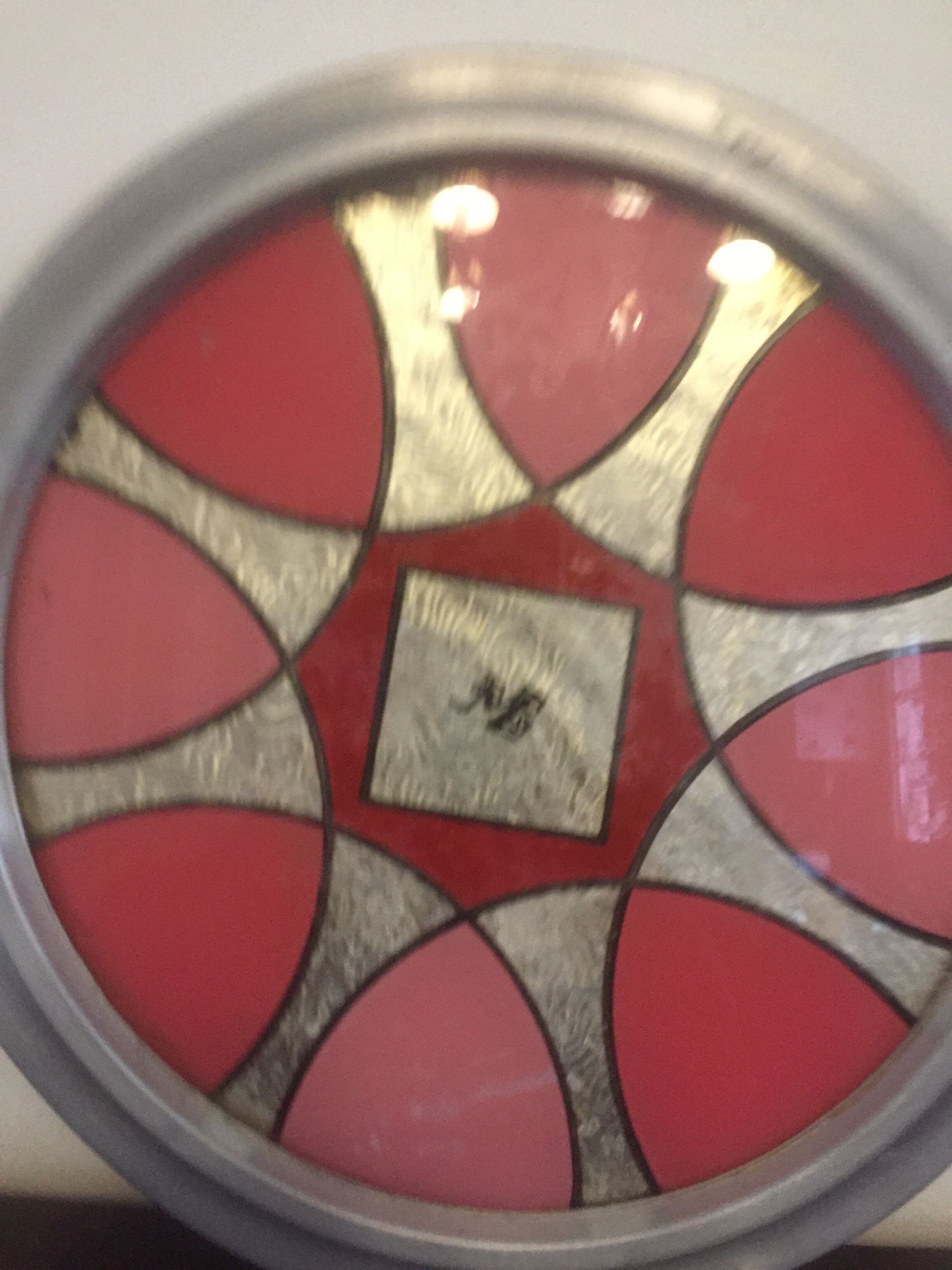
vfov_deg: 61.7
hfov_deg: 48.2
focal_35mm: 29
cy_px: 635
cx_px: 476
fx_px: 1063
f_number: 2.2
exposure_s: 1/25
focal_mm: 4.15
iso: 250
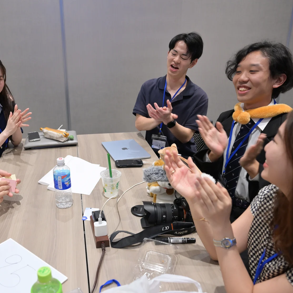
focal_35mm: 33
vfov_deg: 49.7
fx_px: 316
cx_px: 102
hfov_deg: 49.0
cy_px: 150
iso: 1600
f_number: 4
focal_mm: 24
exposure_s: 1/160
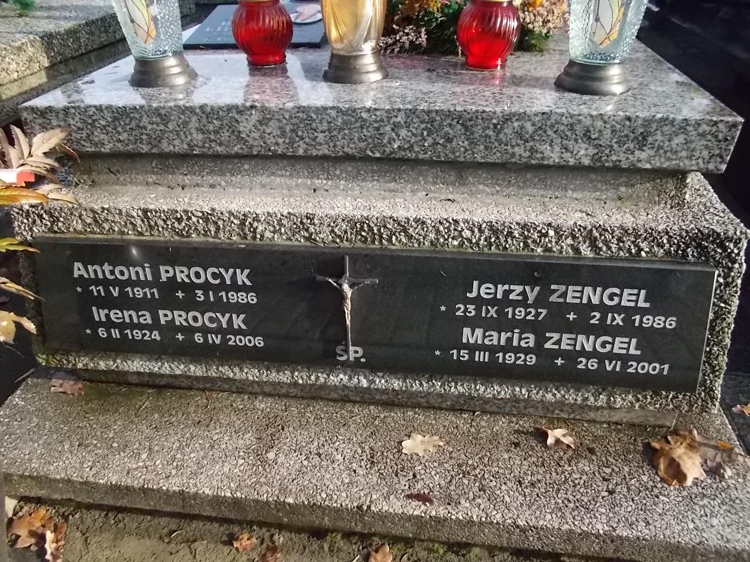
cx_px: 375
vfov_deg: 53.1
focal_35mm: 26
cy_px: 281
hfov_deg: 67.3
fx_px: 563
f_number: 8
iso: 400
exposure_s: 1/125
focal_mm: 4.6
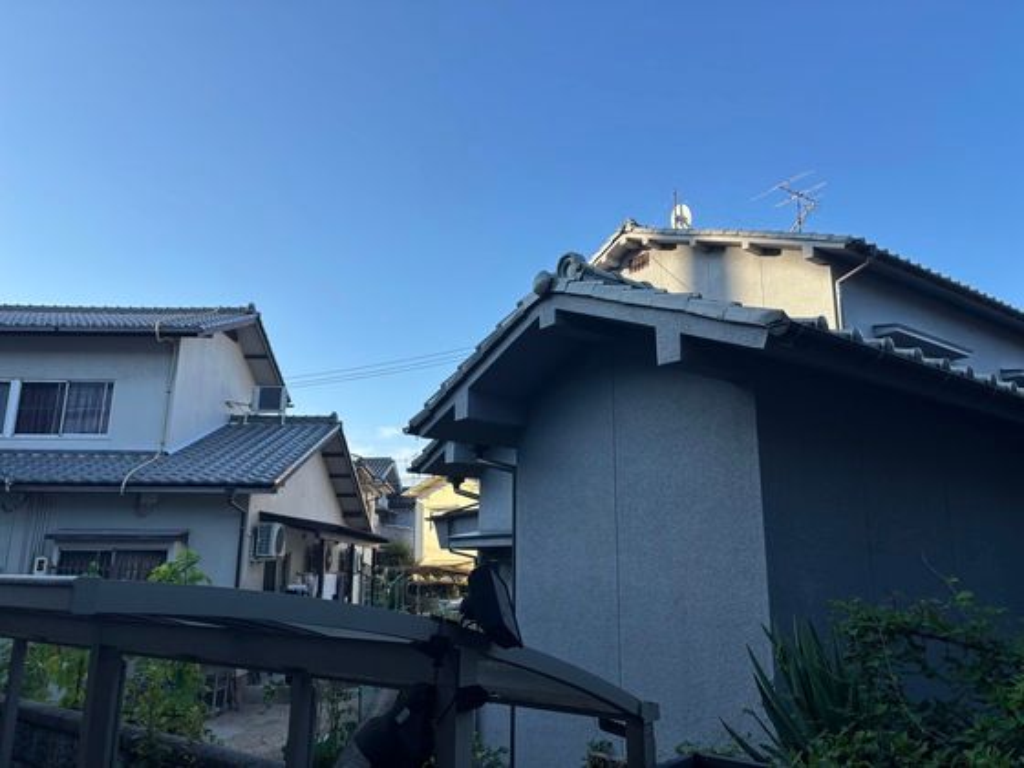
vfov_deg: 53.1
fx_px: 769
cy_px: 384
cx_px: 512
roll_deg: -1.7
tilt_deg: +13.3
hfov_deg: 67.3
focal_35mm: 26
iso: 50
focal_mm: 5.96
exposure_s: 1/1178
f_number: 1.6
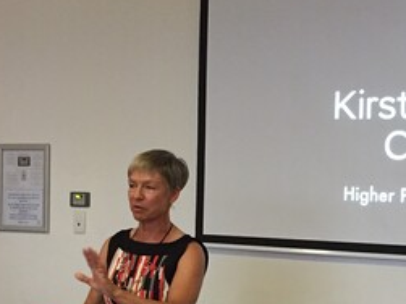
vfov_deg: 19.0
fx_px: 903
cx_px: 285
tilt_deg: -1.6
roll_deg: -2.6
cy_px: 230
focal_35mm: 77
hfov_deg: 25.2
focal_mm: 4.15
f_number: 2.2
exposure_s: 1/33
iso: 320
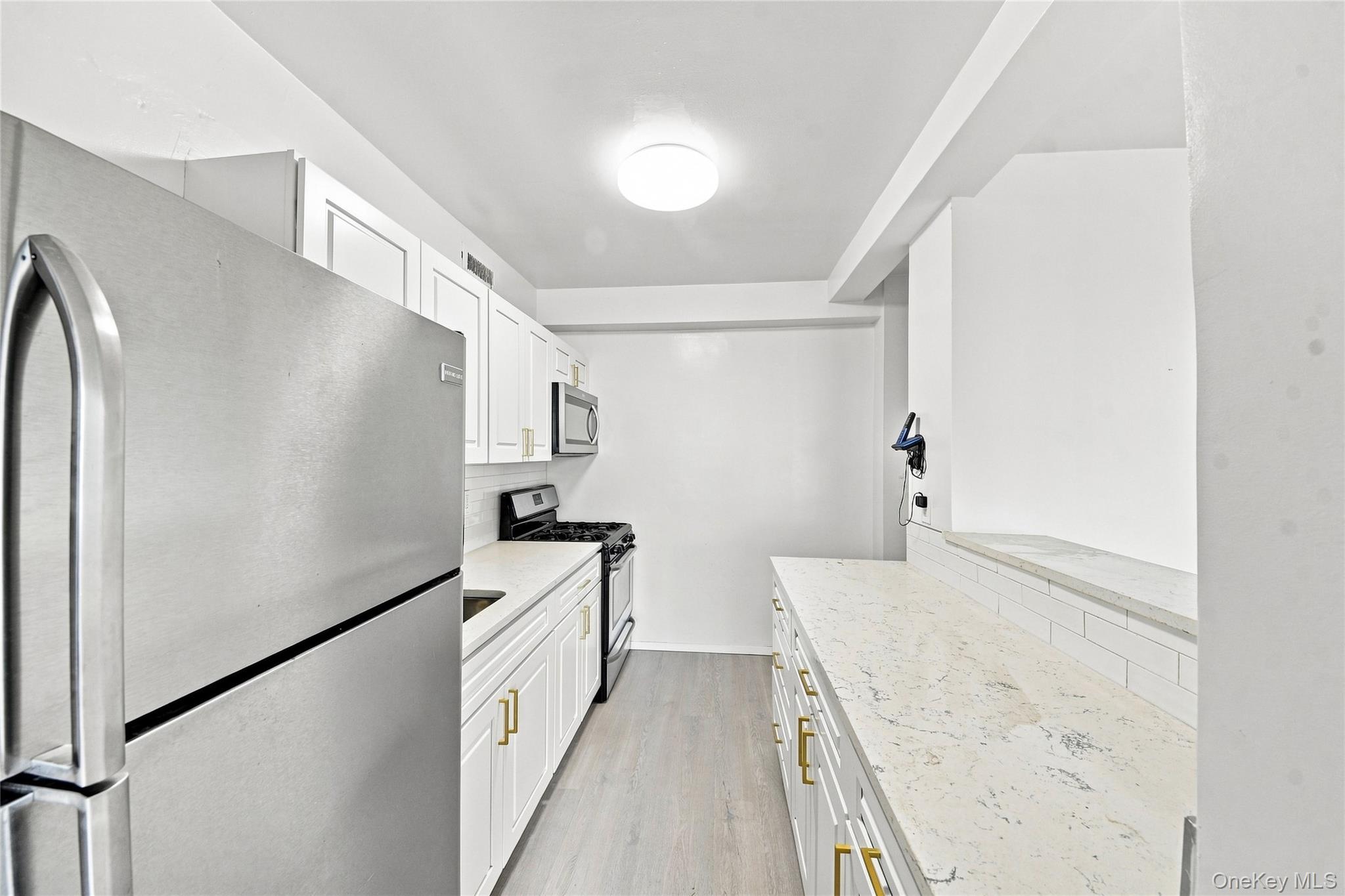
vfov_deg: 90.0
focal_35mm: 12
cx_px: 672
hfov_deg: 112.6
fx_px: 448
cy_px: 448
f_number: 9
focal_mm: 8
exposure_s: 1/320
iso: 400
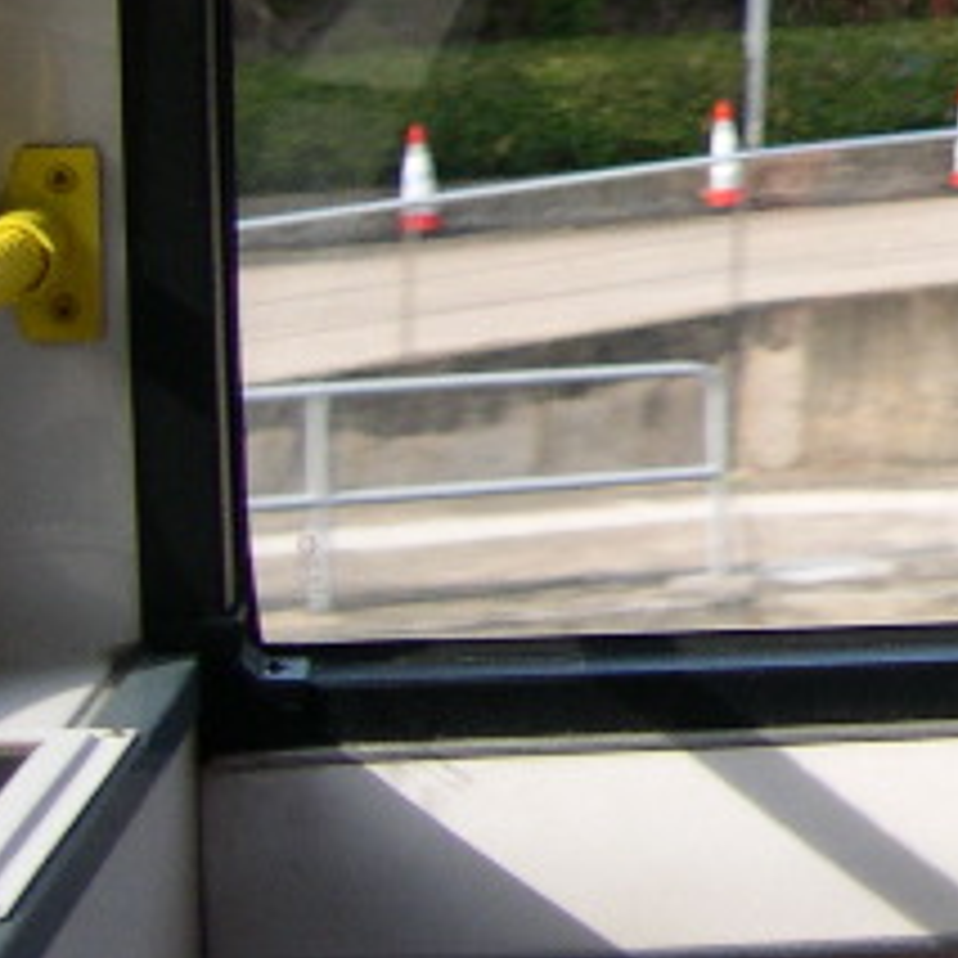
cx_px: 1696
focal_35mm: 126
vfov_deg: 13.5
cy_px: -171
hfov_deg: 12.7
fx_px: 3945
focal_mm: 8
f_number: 2.8
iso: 100
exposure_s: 1/180
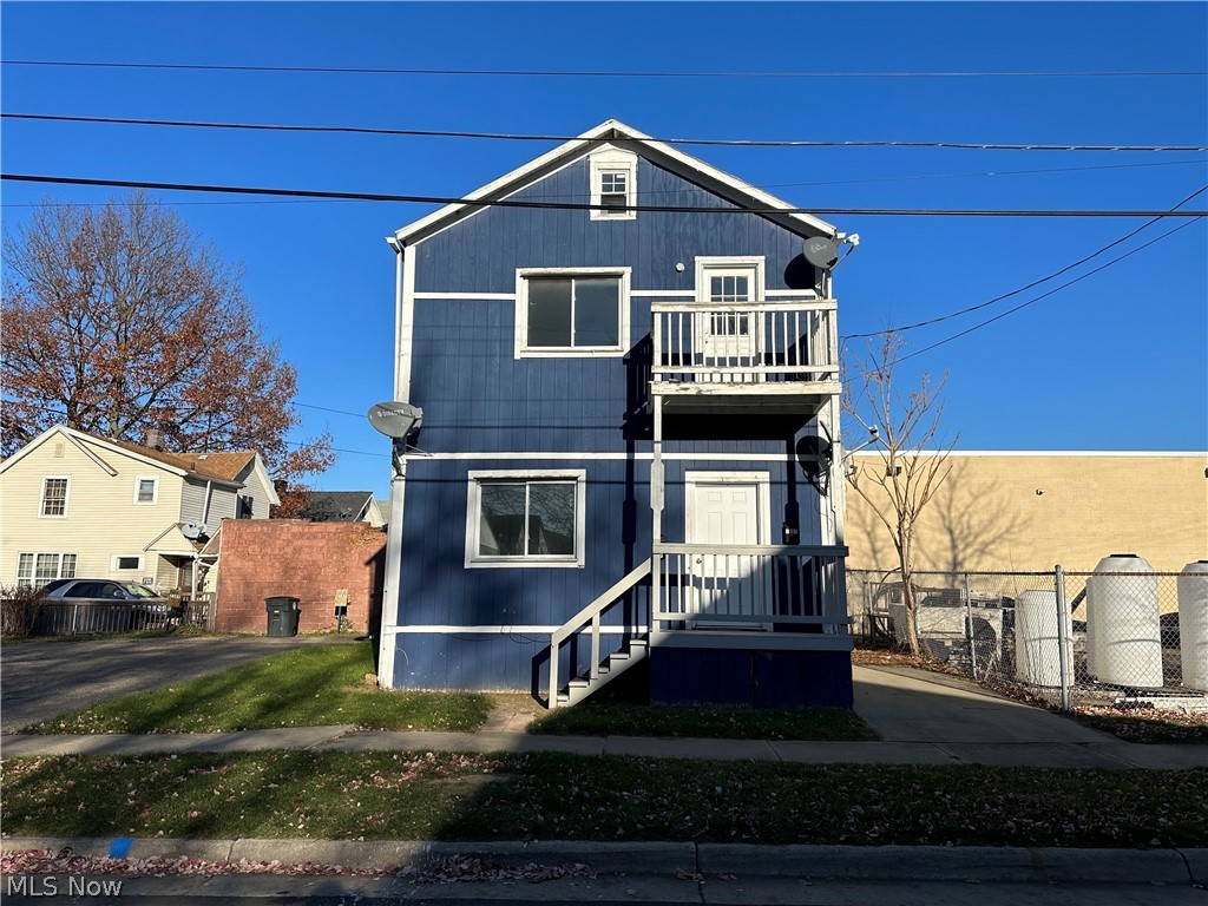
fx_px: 838
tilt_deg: +9.9
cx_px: 604
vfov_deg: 56.8
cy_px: 453
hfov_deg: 71.6
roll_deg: -0.6
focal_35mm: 24
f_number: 1.78
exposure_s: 1/5525
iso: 80
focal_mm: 6.86
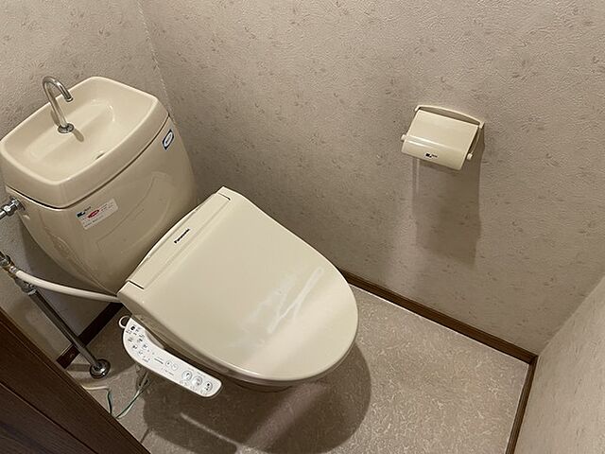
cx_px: 302
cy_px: 227
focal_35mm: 26
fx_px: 454
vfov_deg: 53.1
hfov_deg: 67.3
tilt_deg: -49.5
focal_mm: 4.2
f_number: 1.6
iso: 125
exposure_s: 1/50
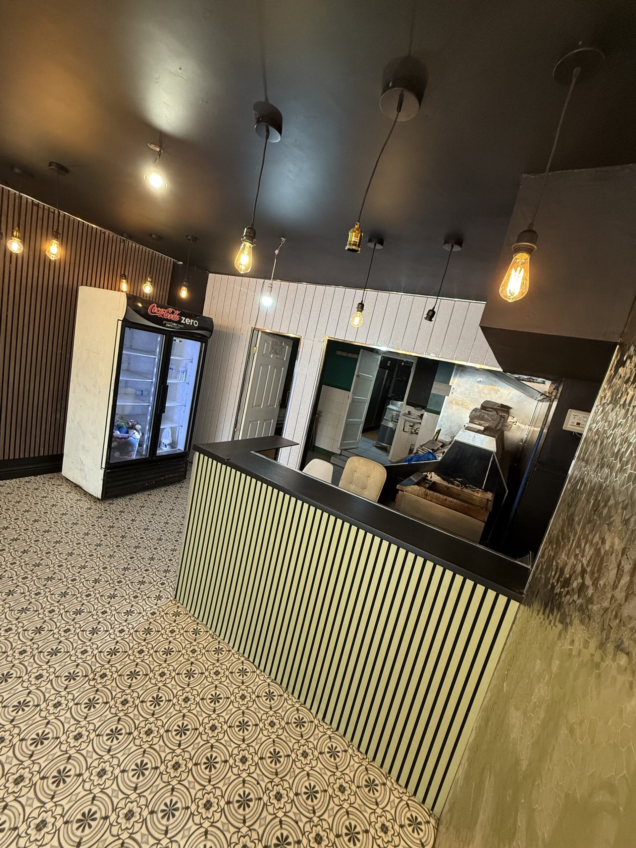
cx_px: 318
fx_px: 343
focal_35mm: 14
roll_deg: -12.9
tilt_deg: -9.3
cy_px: 424
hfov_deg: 85.7
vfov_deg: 102.1
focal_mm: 2.22
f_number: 2.2
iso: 320
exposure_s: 1/100
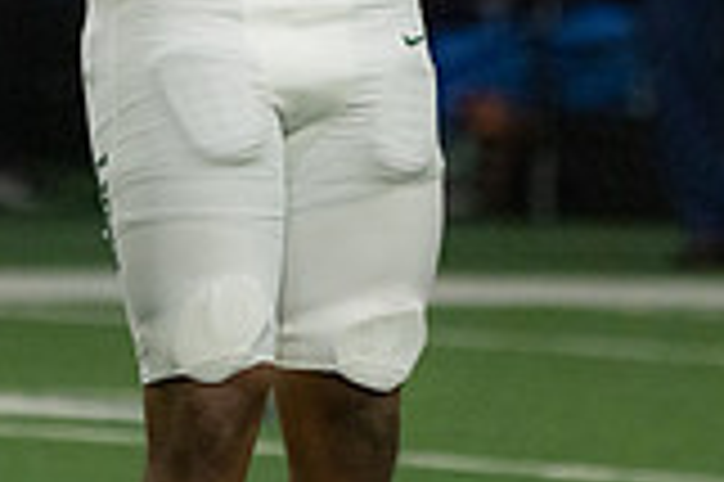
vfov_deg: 1.0
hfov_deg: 1.4
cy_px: -331
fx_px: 28950
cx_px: 211
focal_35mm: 1441
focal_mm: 400
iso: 8000
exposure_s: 1/1000
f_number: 5.6
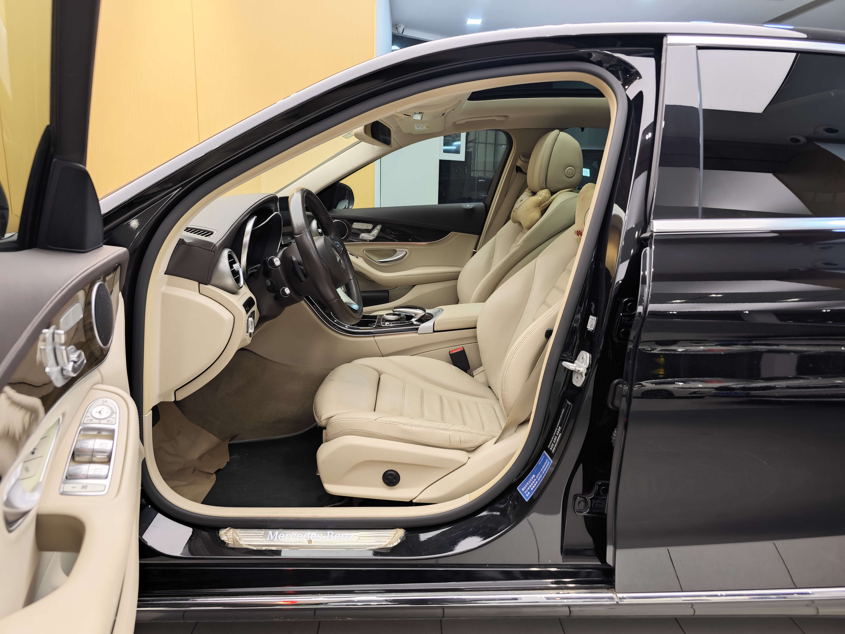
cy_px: 317
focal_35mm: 23
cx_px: 422
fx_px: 561
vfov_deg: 58.9
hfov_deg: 73.9
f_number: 1.9
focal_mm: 8.7
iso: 640
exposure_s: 1/50
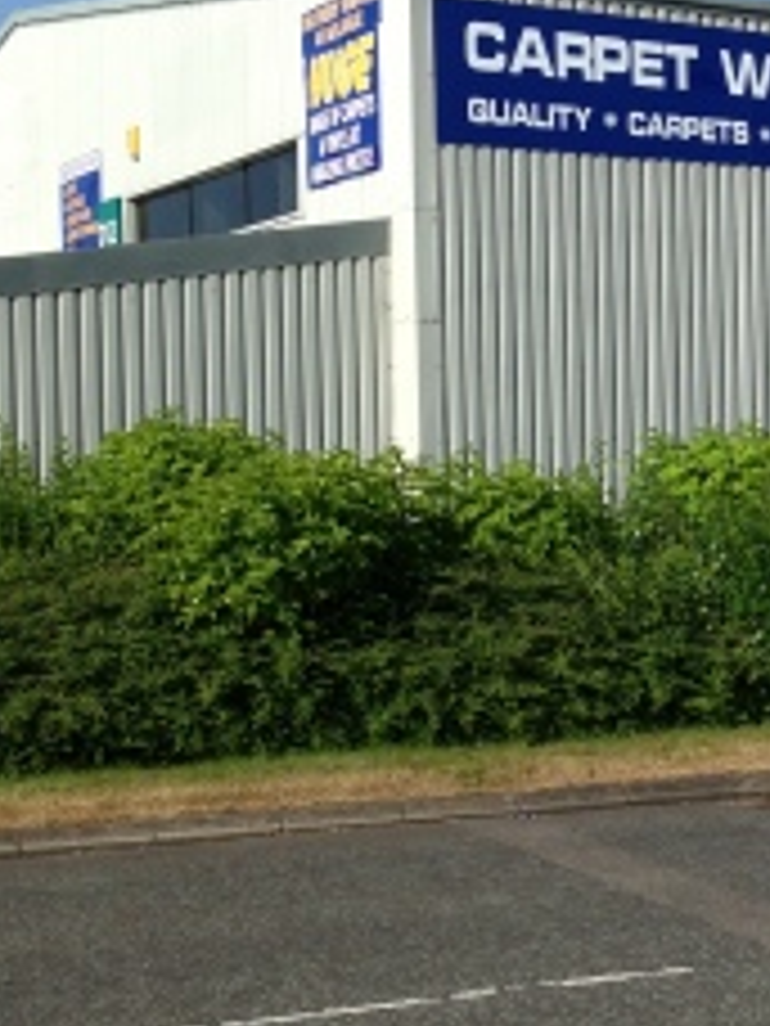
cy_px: 432
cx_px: 806
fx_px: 2195
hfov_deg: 19.2
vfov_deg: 26.3
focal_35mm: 74
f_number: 2.4
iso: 50
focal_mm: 4.13
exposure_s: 1/1582
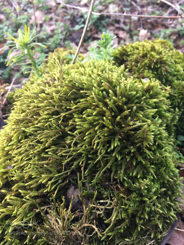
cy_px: 122
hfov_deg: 48.2
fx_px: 206
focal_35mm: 29
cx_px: 92
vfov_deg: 61.7
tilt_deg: -62.5
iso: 50
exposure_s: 1/100
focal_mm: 4.15
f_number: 2.2
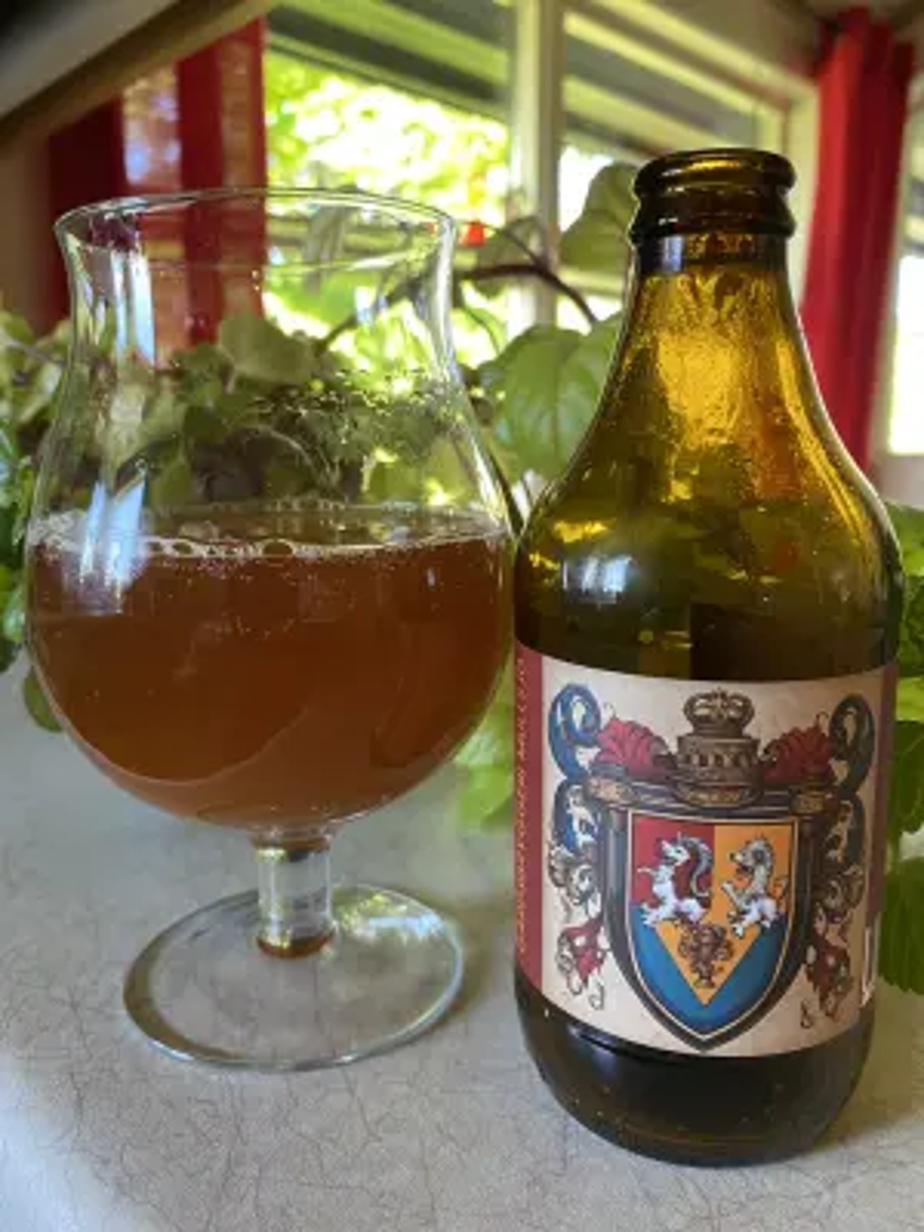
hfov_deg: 53.1
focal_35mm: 26
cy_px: 616
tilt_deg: -9.8
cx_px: 462
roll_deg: -0.3
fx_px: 925
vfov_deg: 67.3
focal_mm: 4.25
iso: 160
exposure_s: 1/60
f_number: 1.8
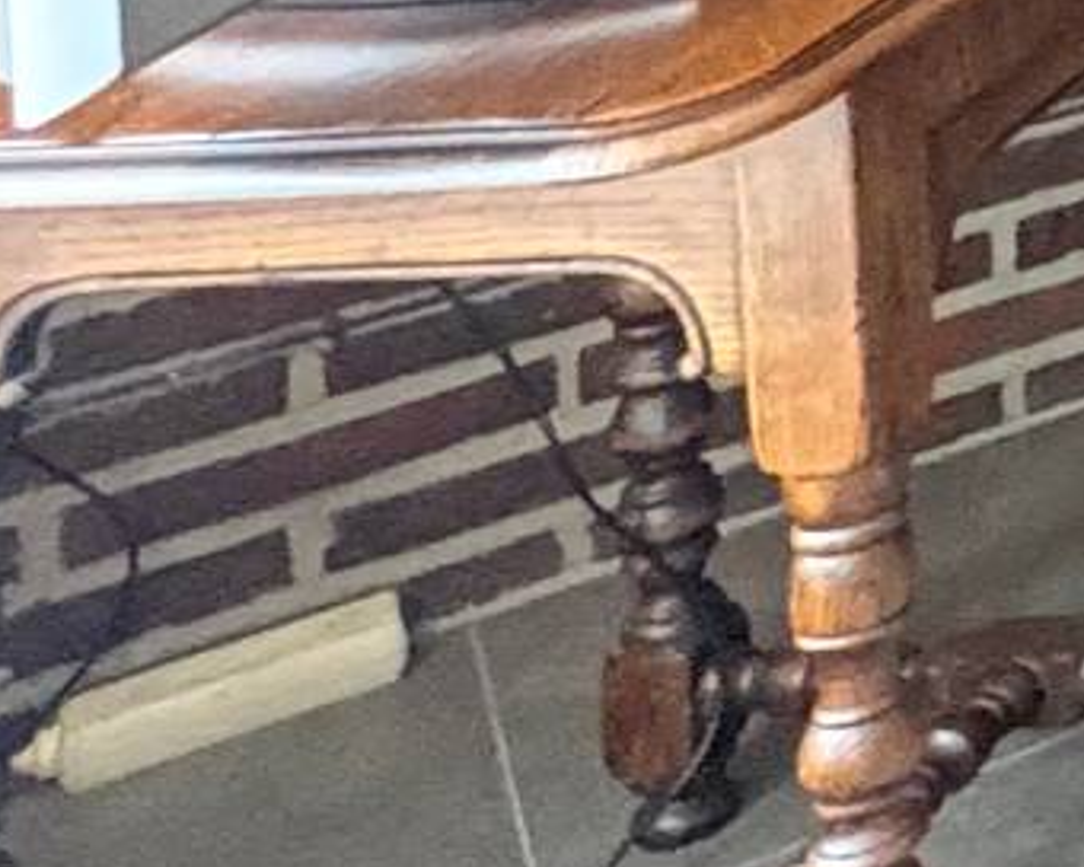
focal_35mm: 103
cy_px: -1285
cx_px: 3456
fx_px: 3304
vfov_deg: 11.8
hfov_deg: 10.6
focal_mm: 2.22
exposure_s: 1/33
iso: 1000
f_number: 2.2
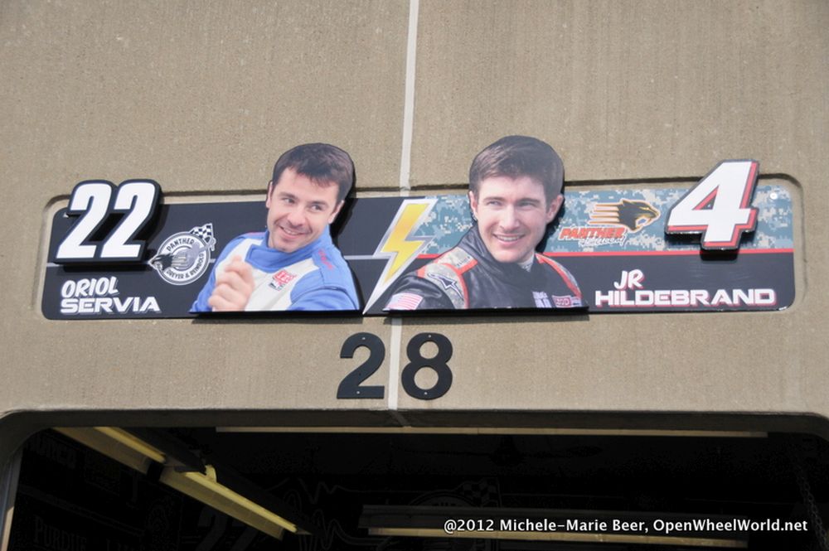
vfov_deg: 22.6
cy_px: 276
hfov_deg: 33.4
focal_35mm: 60
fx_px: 1380
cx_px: 414
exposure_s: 1/8000
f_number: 4.5
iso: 720
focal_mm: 40
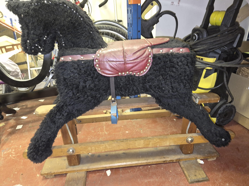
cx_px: 124
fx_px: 165
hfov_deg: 73.9
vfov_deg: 58.9
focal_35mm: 23
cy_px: 93
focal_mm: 5.4
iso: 400
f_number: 1.8
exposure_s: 1/8
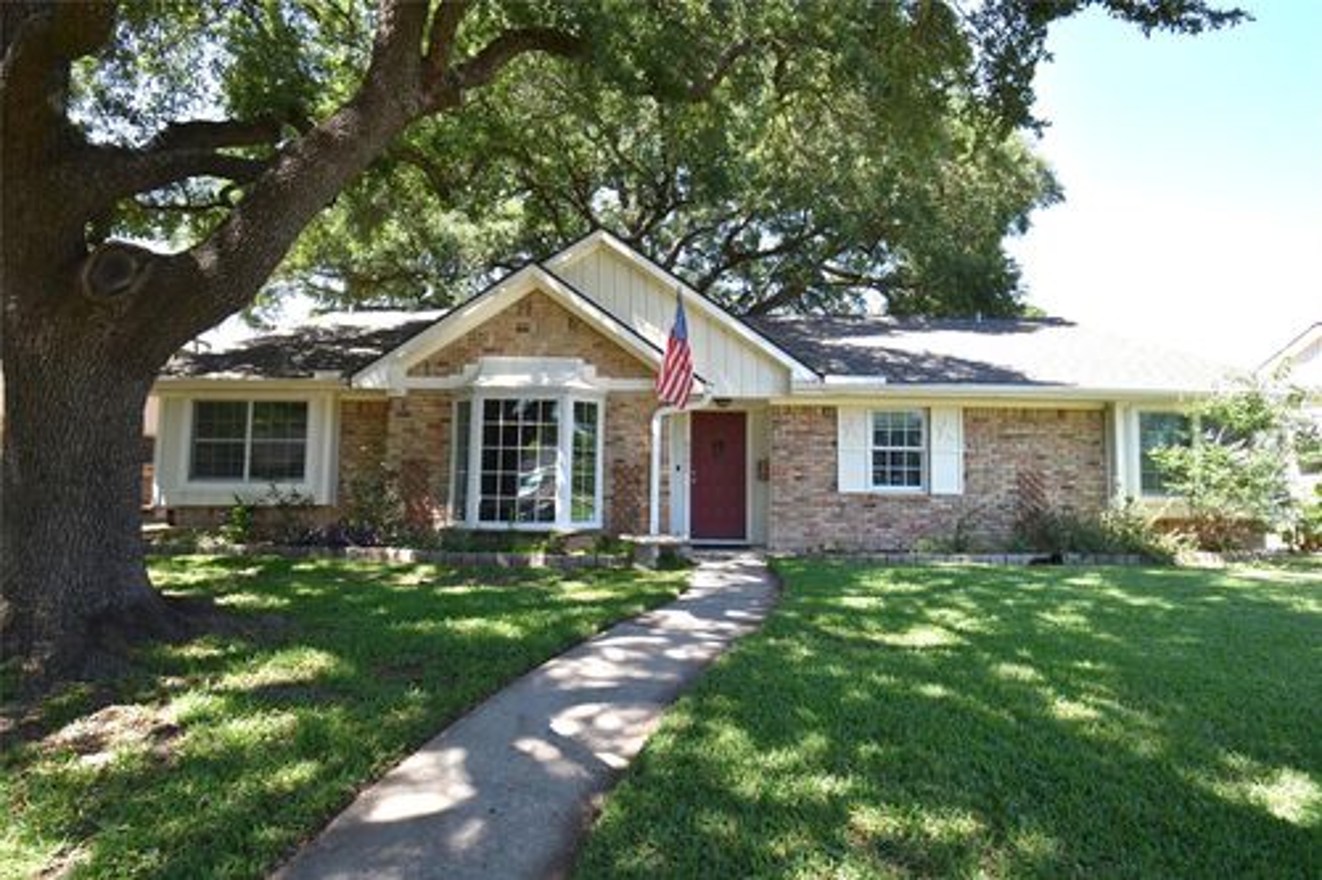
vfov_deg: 67.3
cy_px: 440
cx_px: 661
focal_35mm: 18
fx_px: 661
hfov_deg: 90.0
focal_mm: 12
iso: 200
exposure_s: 1/200
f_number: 6.3
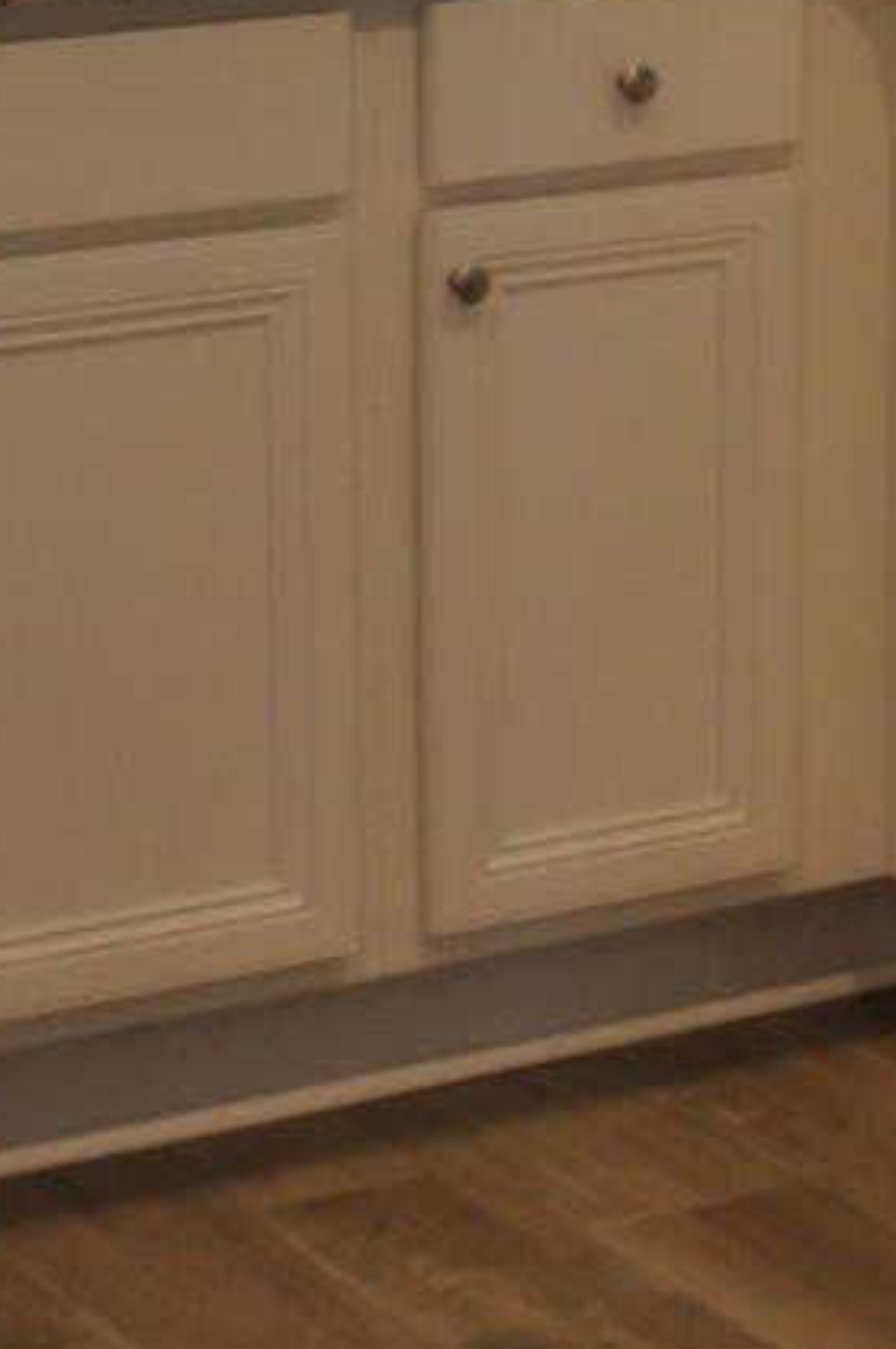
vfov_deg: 10.1
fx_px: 7485
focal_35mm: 200
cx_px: 1574
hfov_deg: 6.7
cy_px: -456
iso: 200
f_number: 4.2
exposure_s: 1/13
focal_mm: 28
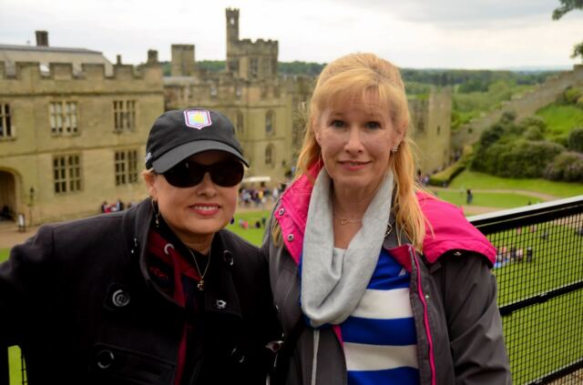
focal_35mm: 44
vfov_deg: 30.7
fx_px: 703
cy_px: 192
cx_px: 292
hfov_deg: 45.1
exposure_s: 1/640
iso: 200
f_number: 4
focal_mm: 29
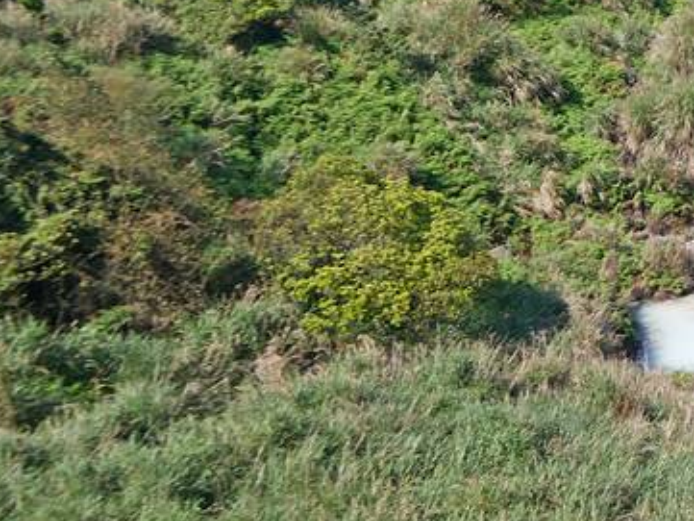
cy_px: -43
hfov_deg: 21.2
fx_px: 1665
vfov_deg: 17.2
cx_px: 917
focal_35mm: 83
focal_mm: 15
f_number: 5
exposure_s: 1/640
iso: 200
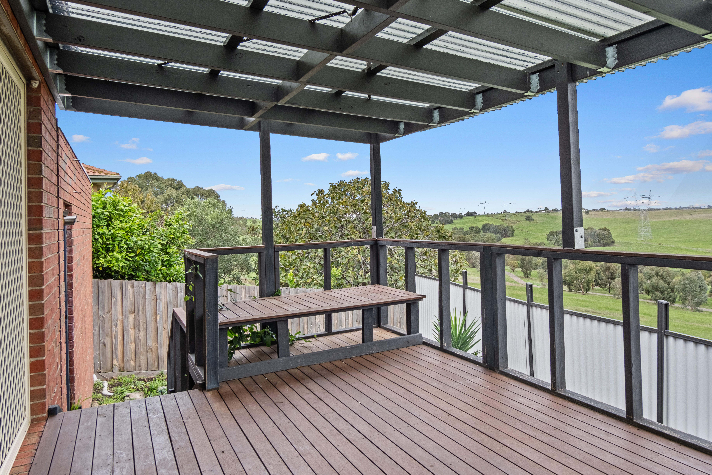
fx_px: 455
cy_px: 238
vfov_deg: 55.1
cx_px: 356
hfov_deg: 76.1
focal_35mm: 23
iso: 320
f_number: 8
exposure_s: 1/50
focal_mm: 15
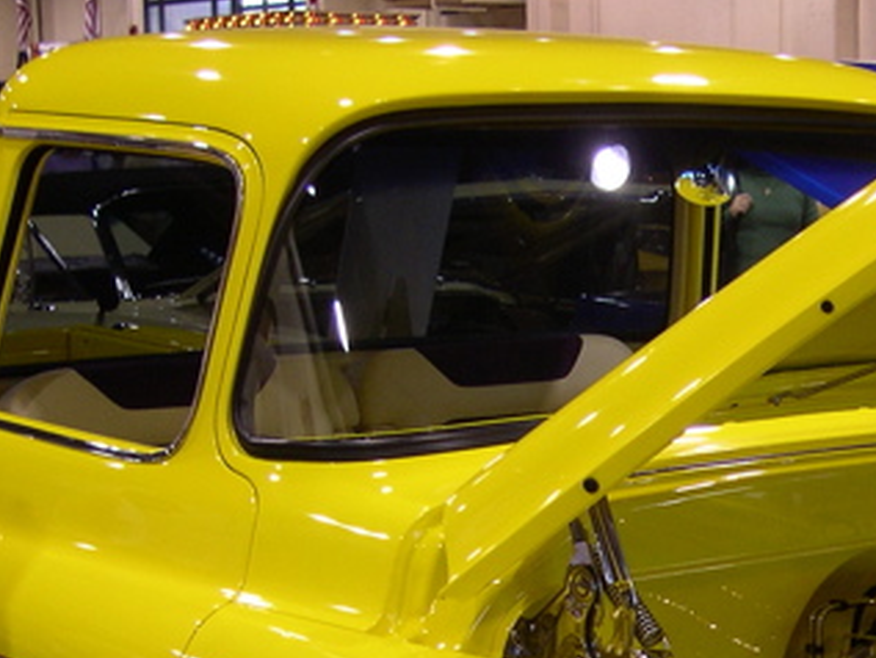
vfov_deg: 15.0
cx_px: 829
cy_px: 749
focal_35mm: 96
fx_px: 2430
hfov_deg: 19.9
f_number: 2.8
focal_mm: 8
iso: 100
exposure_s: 1/31.1
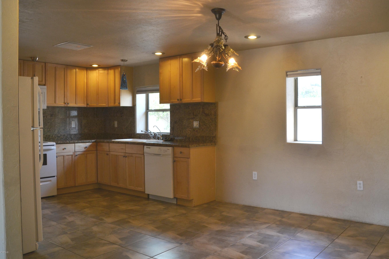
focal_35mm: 30
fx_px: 324
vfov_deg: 43.6
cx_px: 211
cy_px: 117
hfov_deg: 61.8
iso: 400
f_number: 4
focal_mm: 18
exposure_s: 1/60
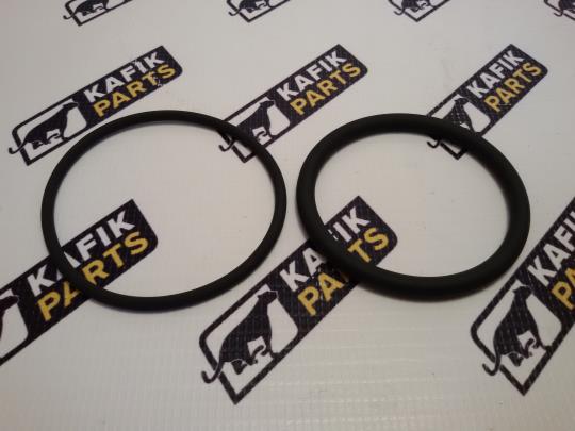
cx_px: 288
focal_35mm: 31
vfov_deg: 45.4
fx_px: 515
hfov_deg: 58.4
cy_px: 216
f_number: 2.4
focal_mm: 2.93
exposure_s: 1/100
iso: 64
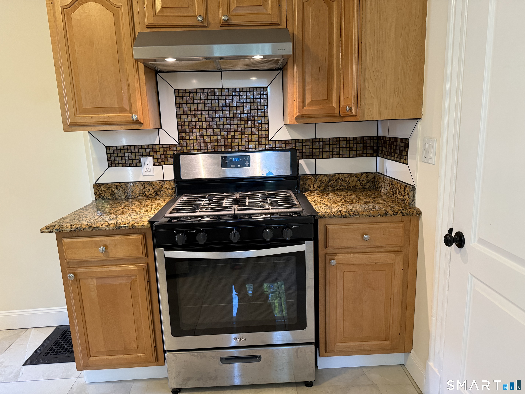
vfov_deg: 56.8
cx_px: 262
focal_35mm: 24
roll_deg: +1.8
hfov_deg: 71.6
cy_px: 197
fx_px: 364
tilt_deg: -10.4
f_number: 1.78
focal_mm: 6.76
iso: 400
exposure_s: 1/60
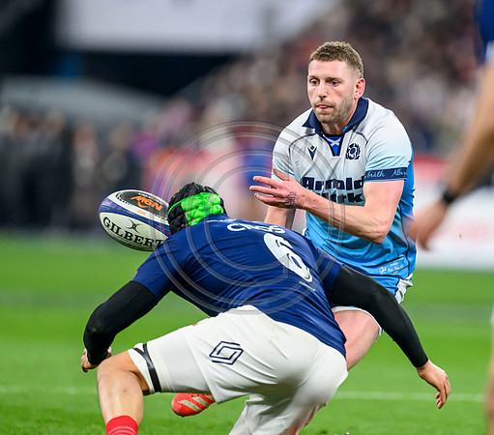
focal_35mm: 602
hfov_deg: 3.1
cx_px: 413
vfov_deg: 2.7
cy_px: 175
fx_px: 9165
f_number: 2.8
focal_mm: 400
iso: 3200
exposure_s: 1/2500
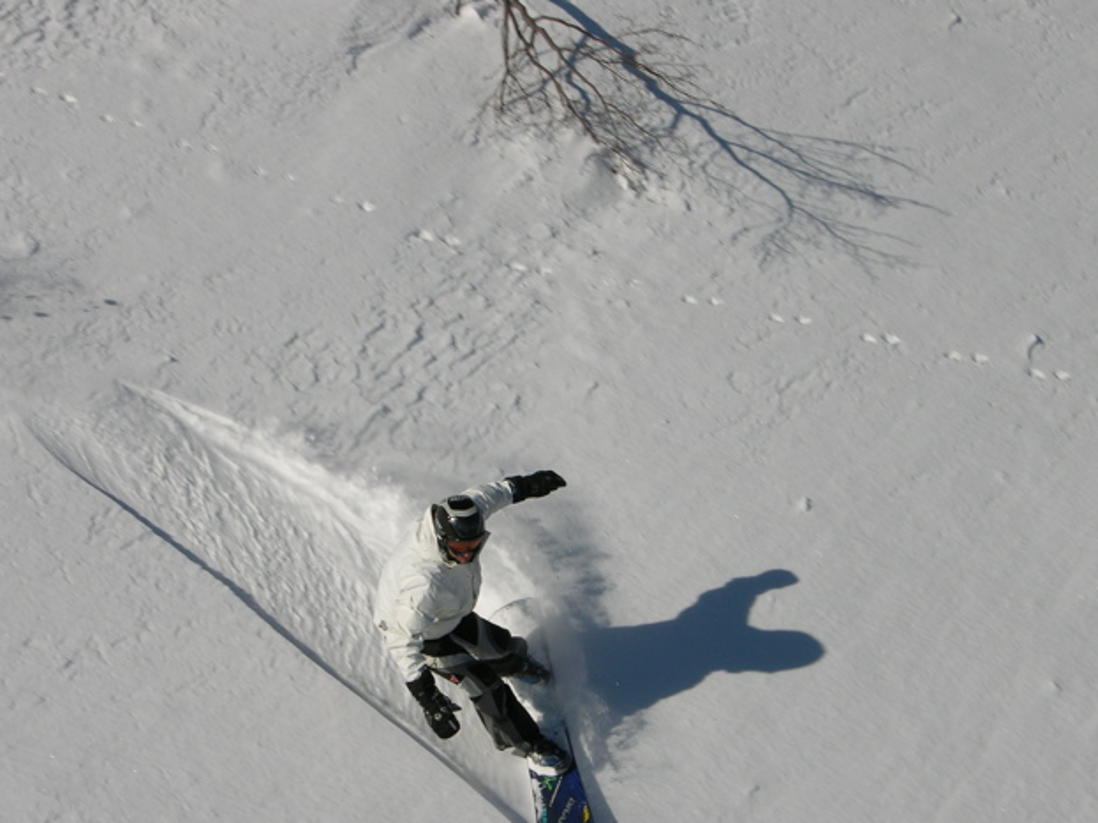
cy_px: 488
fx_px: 3584
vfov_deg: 13.1
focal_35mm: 113
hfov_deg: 17.4
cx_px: 486
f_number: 7
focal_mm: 22.3
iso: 50
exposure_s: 1/580
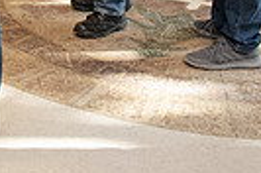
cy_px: -176
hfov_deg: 17.2
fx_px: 759
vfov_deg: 11.6
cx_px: -155
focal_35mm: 105
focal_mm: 24
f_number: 3.5
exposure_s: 1/160
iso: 1000
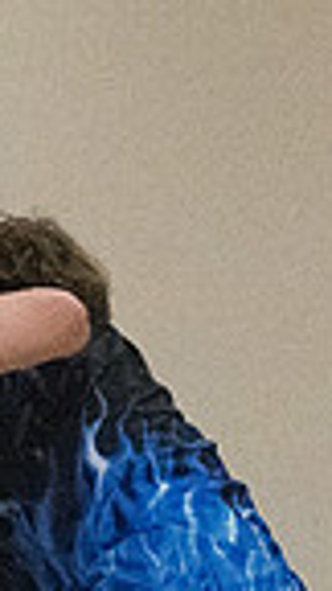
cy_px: 726
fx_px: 12348
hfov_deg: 1.5
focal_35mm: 789
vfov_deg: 2.7
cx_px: 90
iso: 10000
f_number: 4
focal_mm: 125
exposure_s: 1/1250
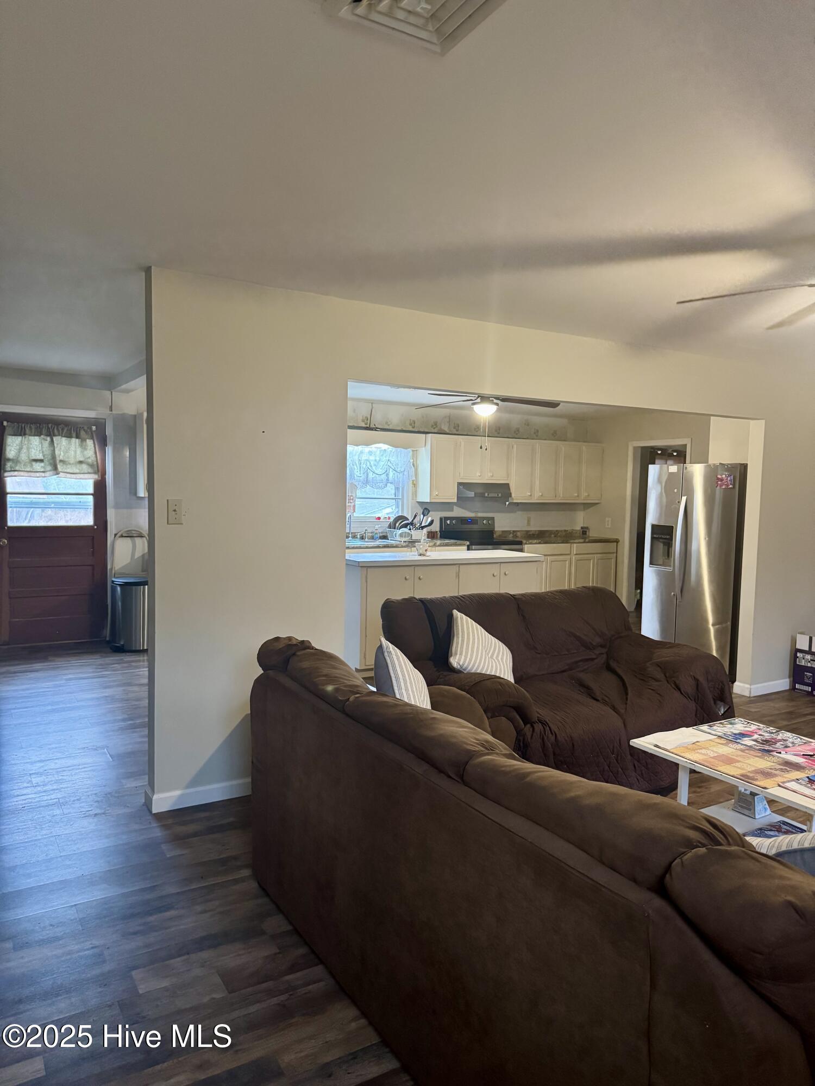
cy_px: 543
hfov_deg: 56.8
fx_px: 753
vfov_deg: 71.6
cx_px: 408
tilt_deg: -4.4
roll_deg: -0.8
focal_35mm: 24
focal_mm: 6.76
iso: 800
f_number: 1.78
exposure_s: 1/40
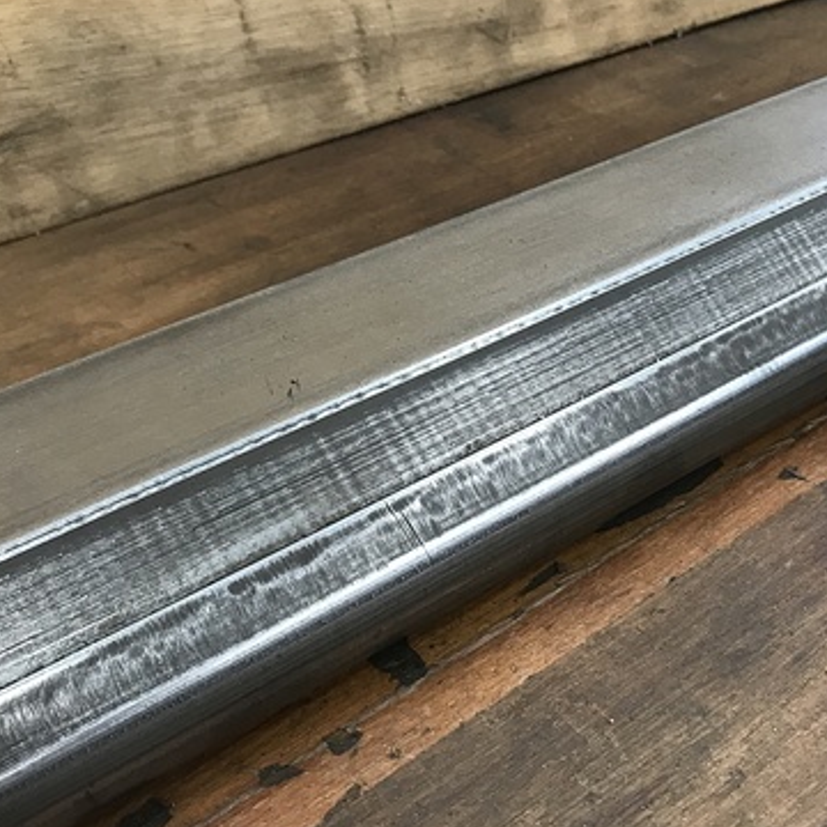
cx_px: 572
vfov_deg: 38.3
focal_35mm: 44
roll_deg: +0.2
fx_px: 1189
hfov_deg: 37.8
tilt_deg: -37.6
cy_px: 430
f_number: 1.8
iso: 40
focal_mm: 3.99
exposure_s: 1/24
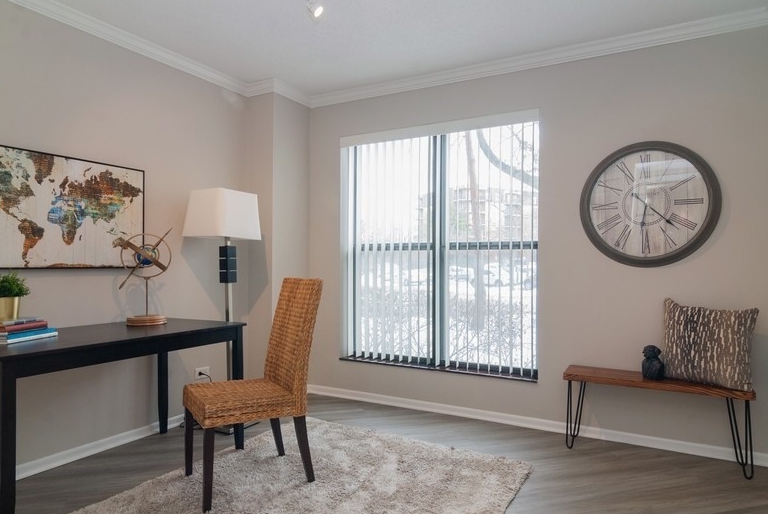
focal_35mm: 21
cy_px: 273
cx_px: 404
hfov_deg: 81.1
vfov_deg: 59.6
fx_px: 449
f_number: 9
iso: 200
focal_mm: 12
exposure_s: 1/10
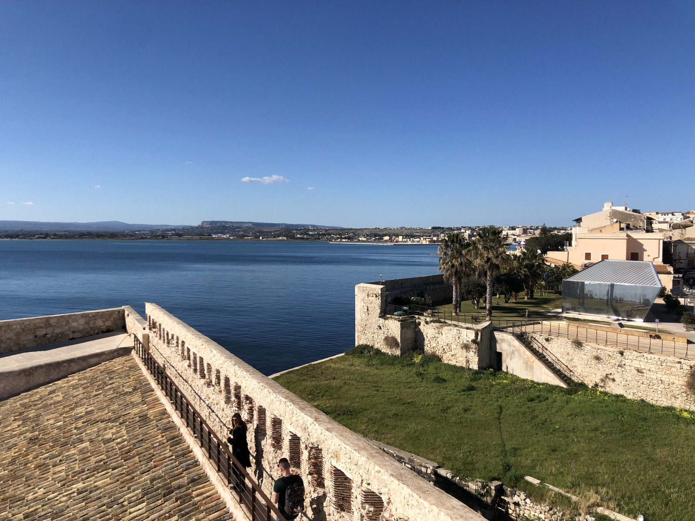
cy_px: 260
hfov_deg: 63.4
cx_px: 348
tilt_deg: -2.8
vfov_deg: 49.7
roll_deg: +0.4
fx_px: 562
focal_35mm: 28
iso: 20
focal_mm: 4
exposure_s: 1/3003
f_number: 1.8
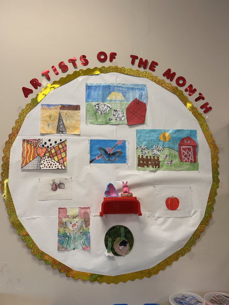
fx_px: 229
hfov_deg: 53.1
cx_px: 114
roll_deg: -0.2
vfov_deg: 67.3
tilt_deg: +8.8
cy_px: 152
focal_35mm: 26
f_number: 1.5
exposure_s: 1/120
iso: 64
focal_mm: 5.7
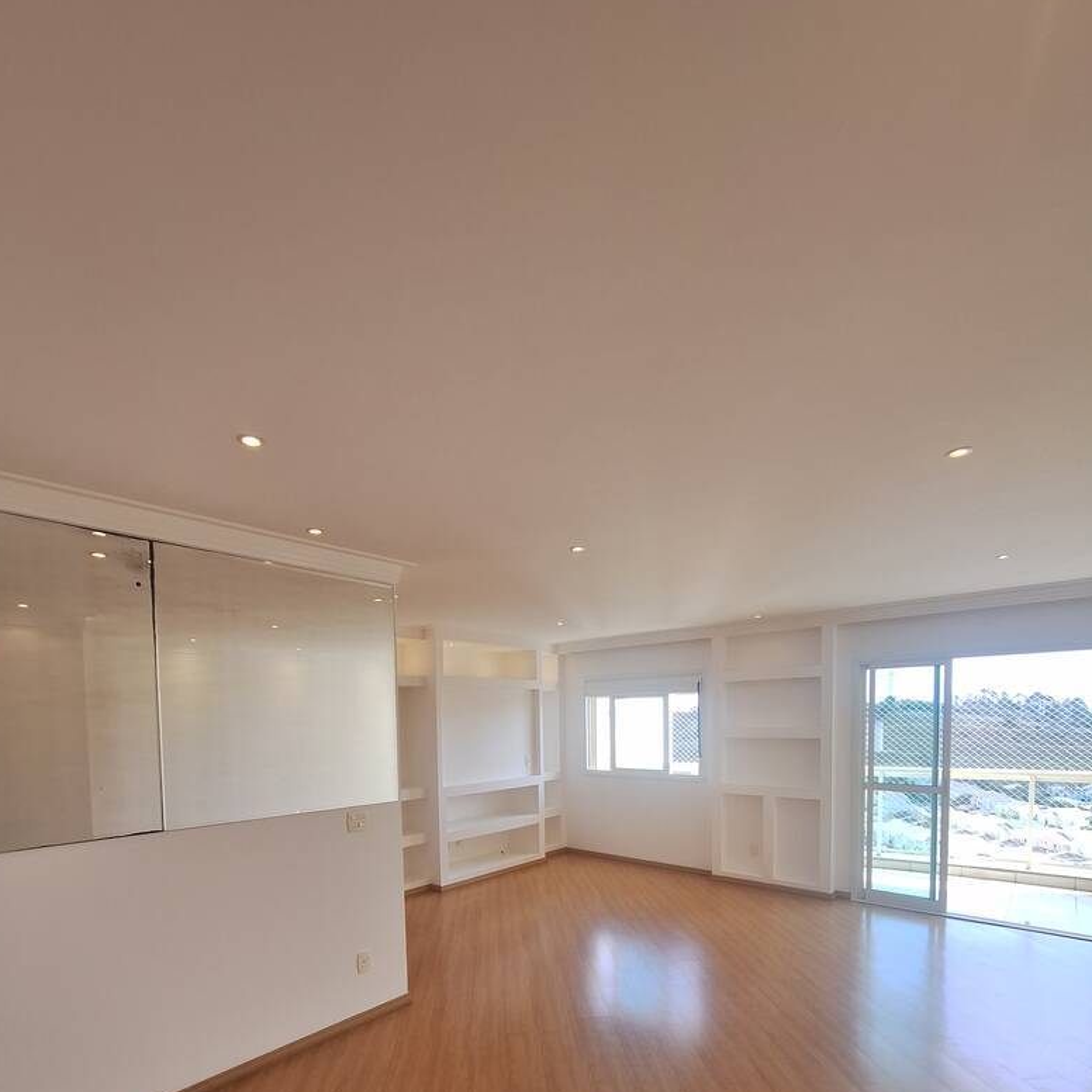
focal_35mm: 16
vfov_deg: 83.8
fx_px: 571
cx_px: 529
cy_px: 746
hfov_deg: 87.4
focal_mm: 1.74
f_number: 2.2
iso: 40
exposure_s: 1/142
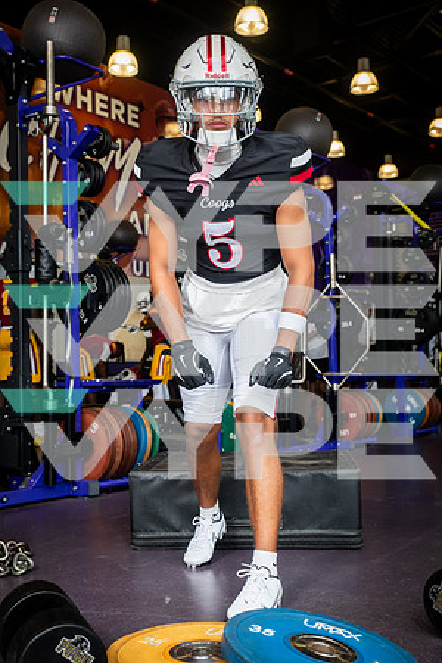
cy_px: 332
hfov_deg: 29.2
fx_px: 847
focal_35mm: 46
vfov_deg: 42.7
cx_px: 221
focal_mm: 46
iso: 500
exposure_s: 1/250
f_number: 5.6
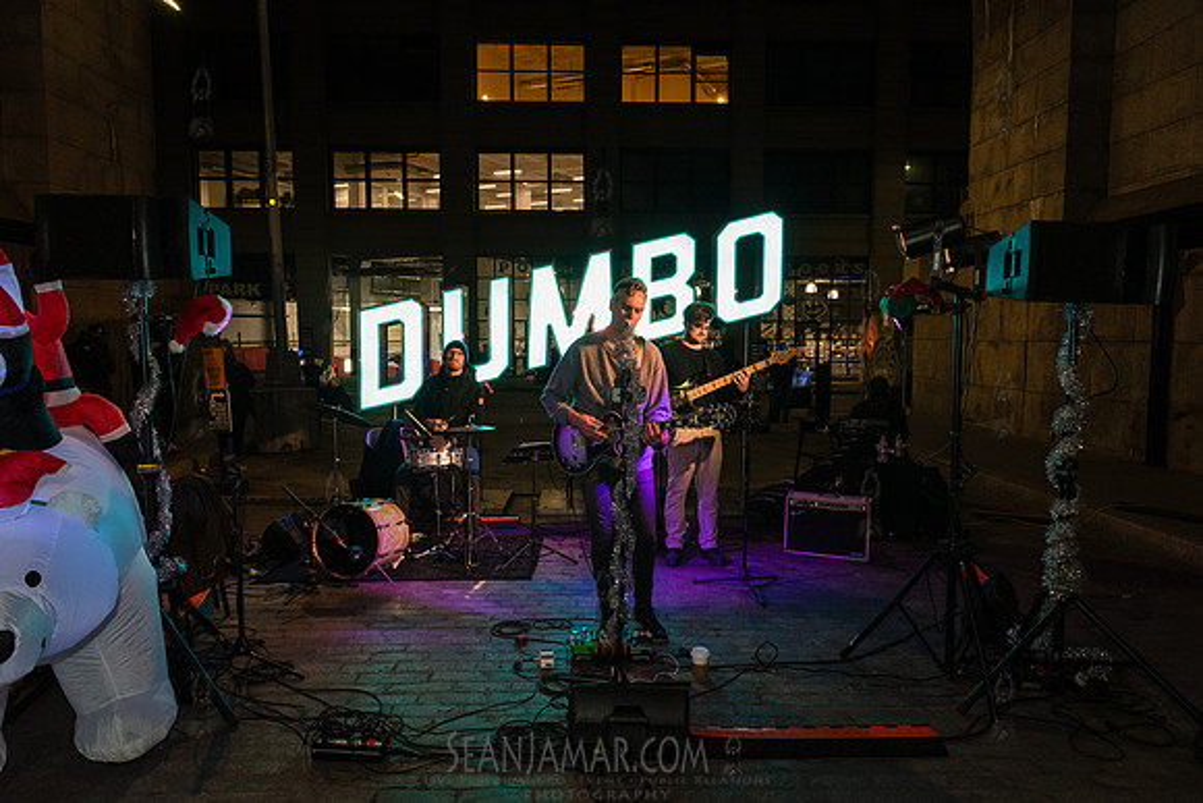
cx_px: 601
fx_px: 802
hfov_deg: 73.7
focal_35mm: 24
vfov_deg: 53.2
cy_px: 402
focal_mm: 24
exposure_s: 1/160
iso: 4000
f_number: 4.5
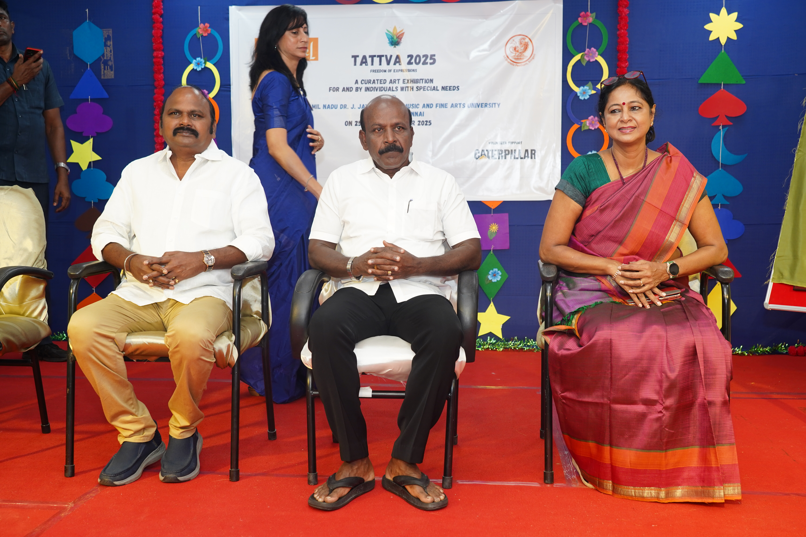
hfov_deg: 46.4
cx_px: 403
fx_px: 940
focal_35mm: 42
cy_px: 268
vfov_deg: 31.9
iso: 800
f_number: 5.6
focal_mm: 42
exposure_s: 1/125
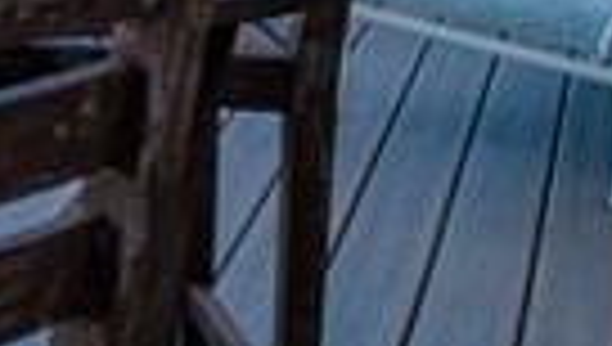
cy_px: -535
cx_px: -918
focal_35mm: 118
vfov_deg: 9.1
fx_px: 1918
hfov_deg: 13.0
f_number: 7.1
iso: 100
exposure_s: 1/200
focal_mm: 10
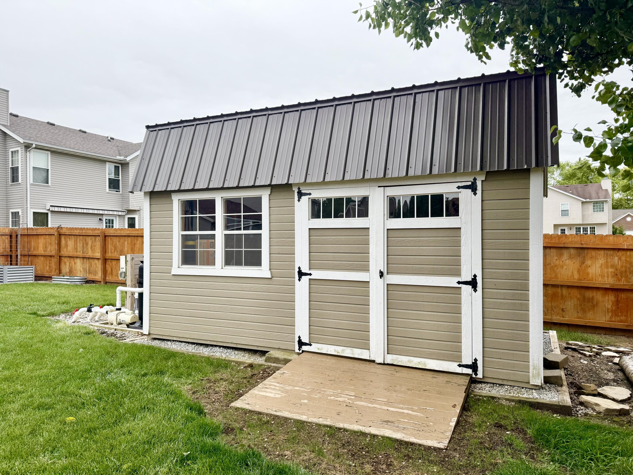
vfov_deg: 56.8
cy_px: 238
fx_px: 439
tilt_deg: +0.2
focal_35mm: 24
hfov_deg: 71.6
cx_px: 316
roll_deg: +1.2
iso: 100
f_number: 1.78
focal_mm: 6.76
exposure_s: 1/1901
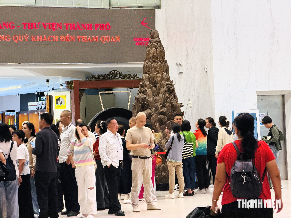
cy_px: 109
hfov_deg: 19.6
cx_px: 146
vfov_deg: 14.8
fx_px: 841
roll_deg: +1.7
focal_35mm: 100
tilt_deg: +0.5
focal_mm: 16.89
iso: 640
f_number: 2.8
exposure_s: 1/50
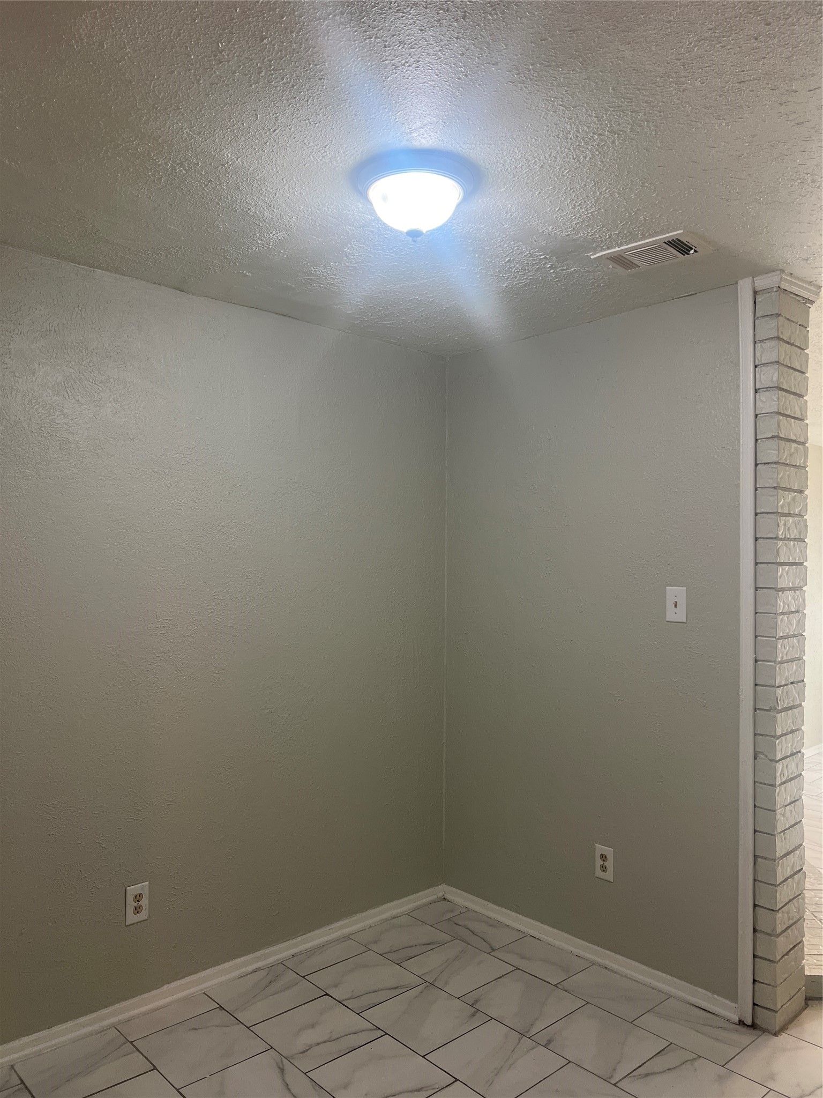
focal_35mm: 26
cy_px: 549
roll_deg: -0.7
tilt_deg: +0.4
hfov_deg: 53.1
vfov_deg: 67.3
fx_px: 824
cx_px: 412
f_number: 1.5
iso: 80
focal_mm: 5.7
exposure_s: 1/60
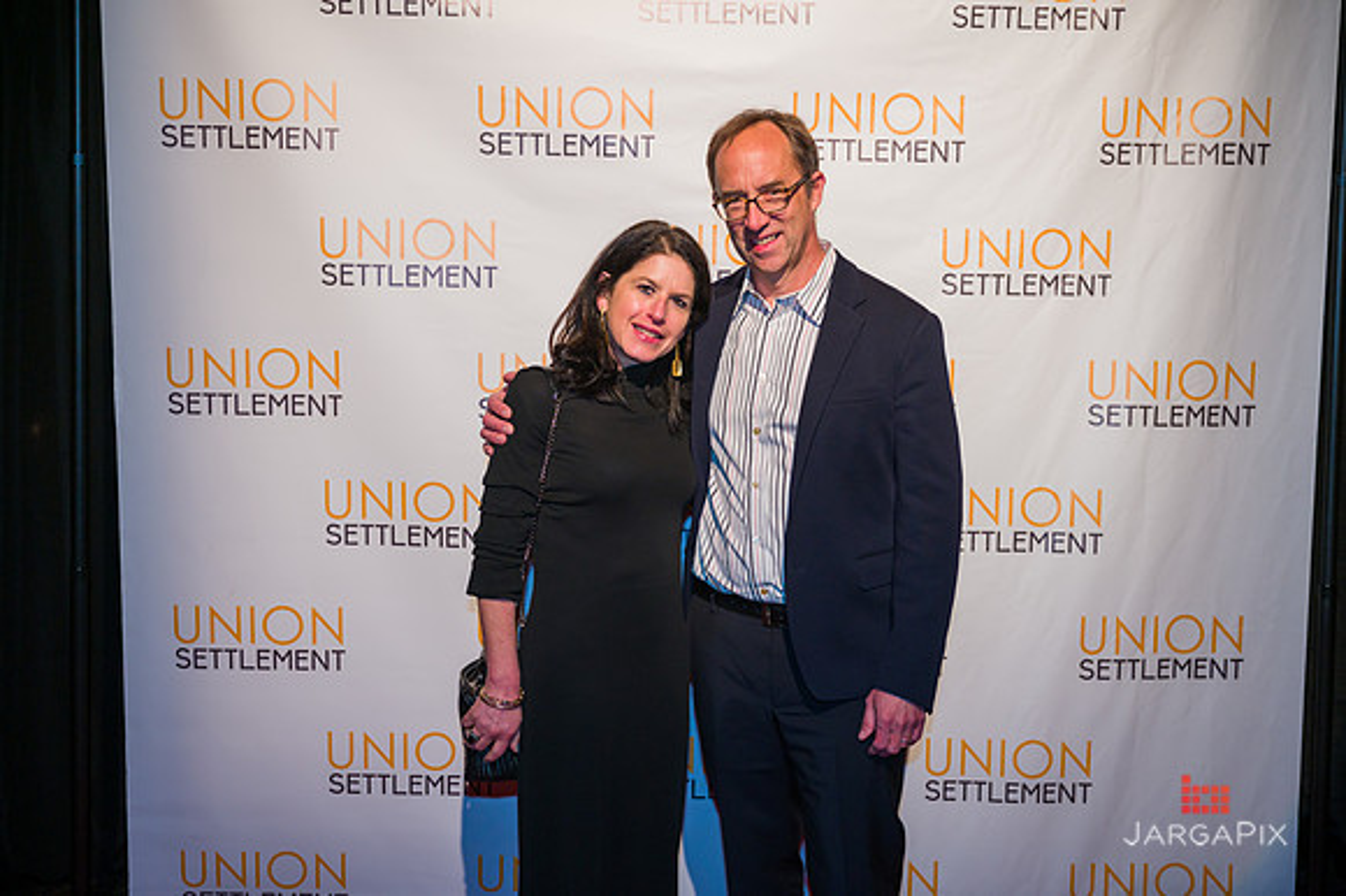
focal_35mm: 45
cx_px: 673
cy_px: 448
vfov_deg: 29.8
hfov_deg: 43.6
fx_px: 1681
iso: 640
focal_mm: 45
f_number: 4
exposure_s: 1/200
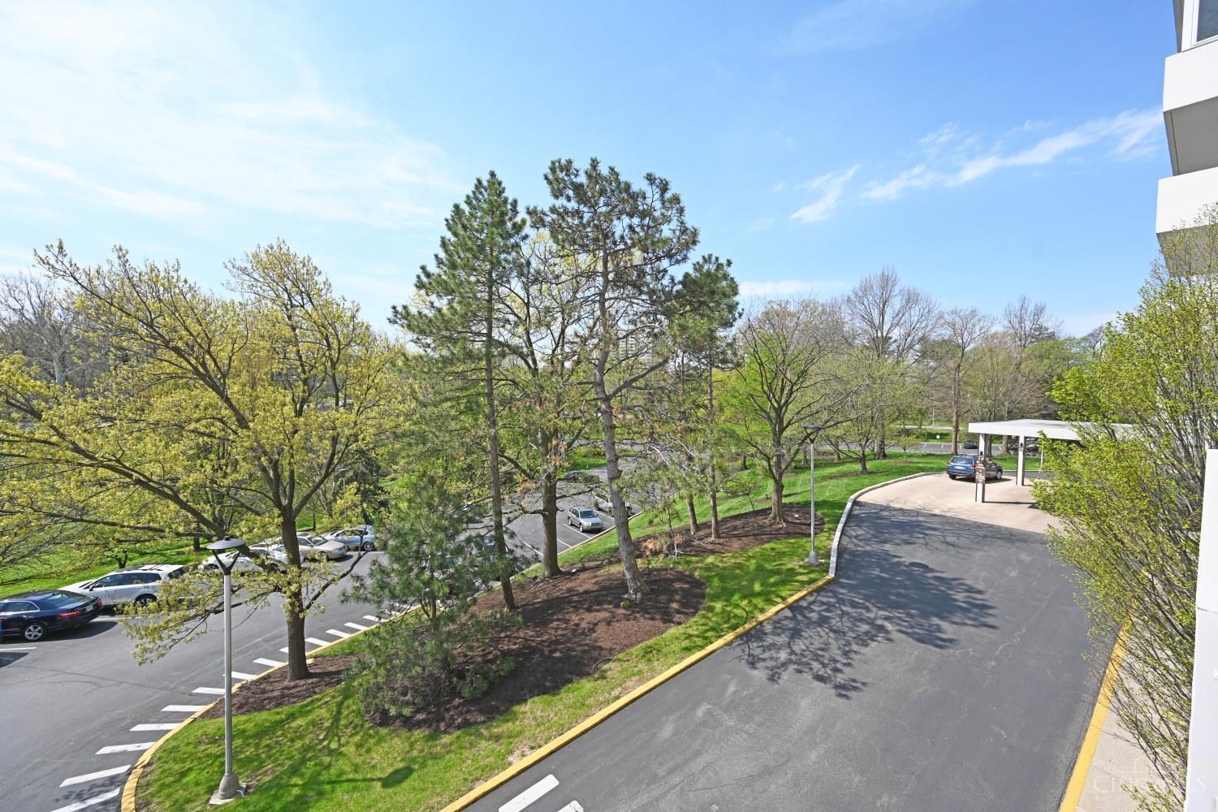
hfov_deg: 104.3
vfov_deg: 81.2
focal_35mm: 14
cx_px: 609
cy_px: 406
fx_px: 474
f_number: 7.1
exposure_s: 1/320
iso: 100
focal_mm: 14
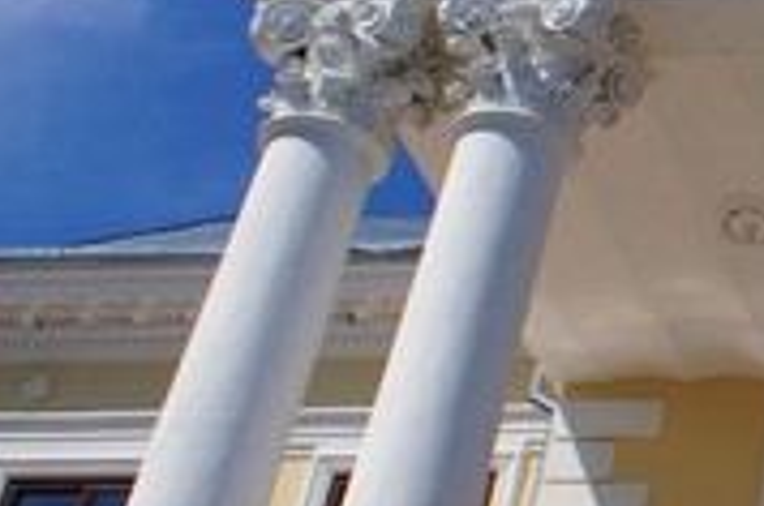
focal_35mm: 118
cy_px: 144
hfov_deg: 14.9
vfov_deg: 11.5
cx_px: 1429
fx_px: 2500
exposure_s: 1/250
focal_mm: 20
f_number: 10
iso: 100
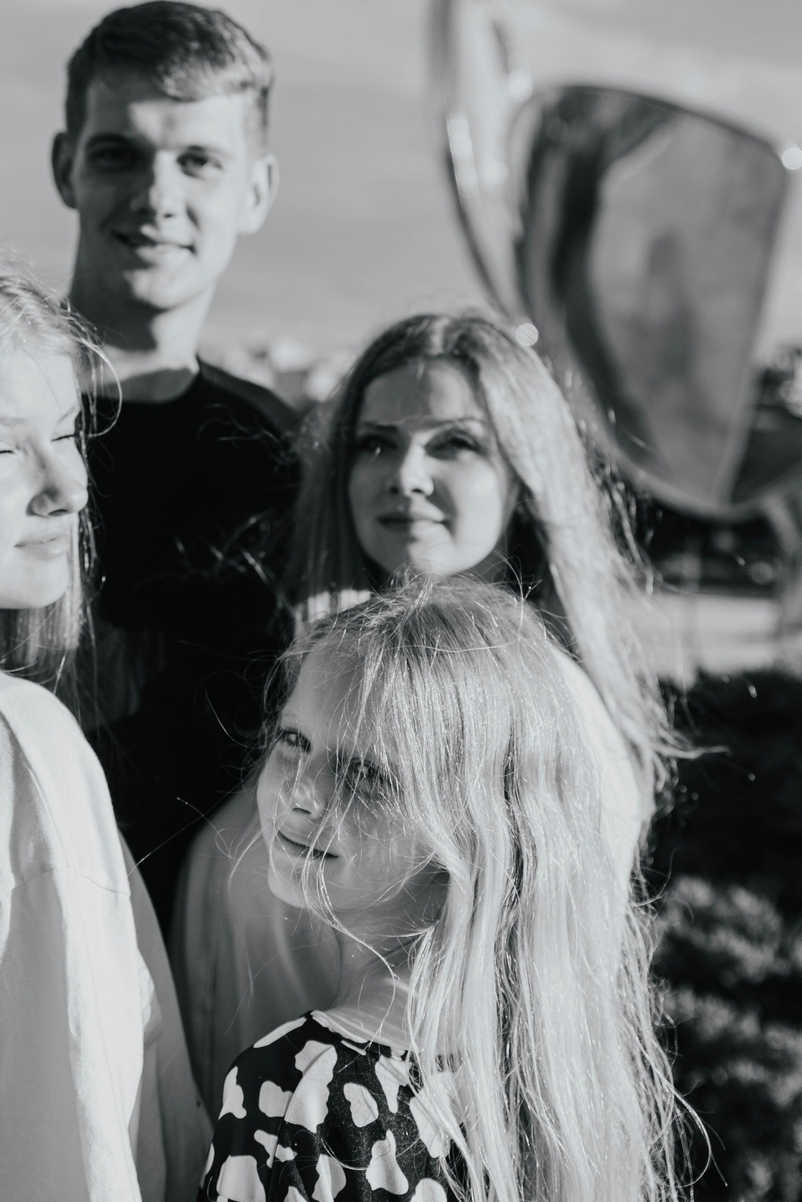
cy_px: 453
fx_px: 2170
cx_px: 264
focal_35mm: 65
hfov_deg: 20.9
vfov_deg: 30.8
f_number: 4
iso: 125
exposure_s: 1/2000
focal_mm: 48
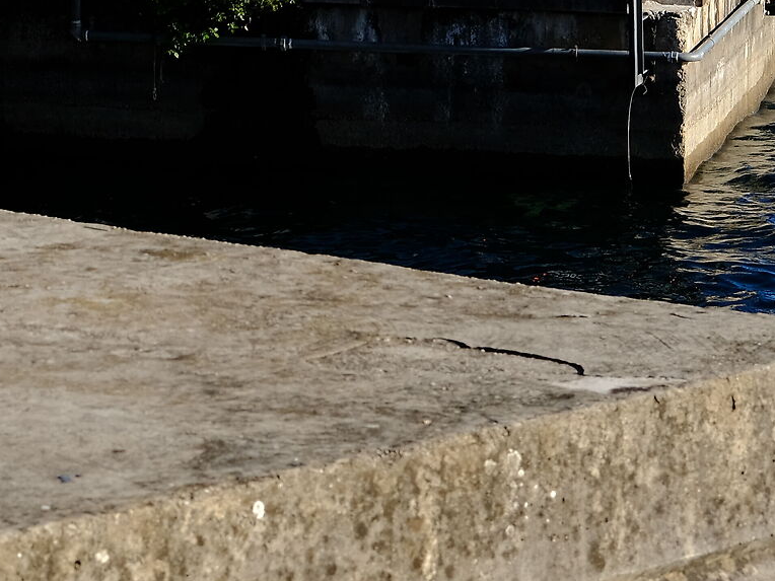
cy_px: -221
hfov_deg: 12.2
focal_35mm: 160
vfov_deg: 9.1
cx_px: -32
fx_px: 3582
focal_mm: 35
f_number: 9
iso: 200
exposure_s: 1/250
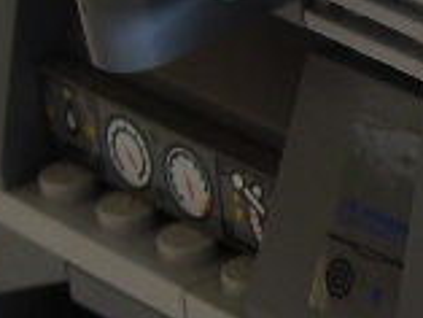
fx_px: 2177
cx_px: 865
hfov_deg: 10.2
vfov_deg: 8.3
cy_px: 310
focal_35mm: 178
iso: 50
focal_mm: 5.8
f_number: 2.8
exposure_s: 1/3
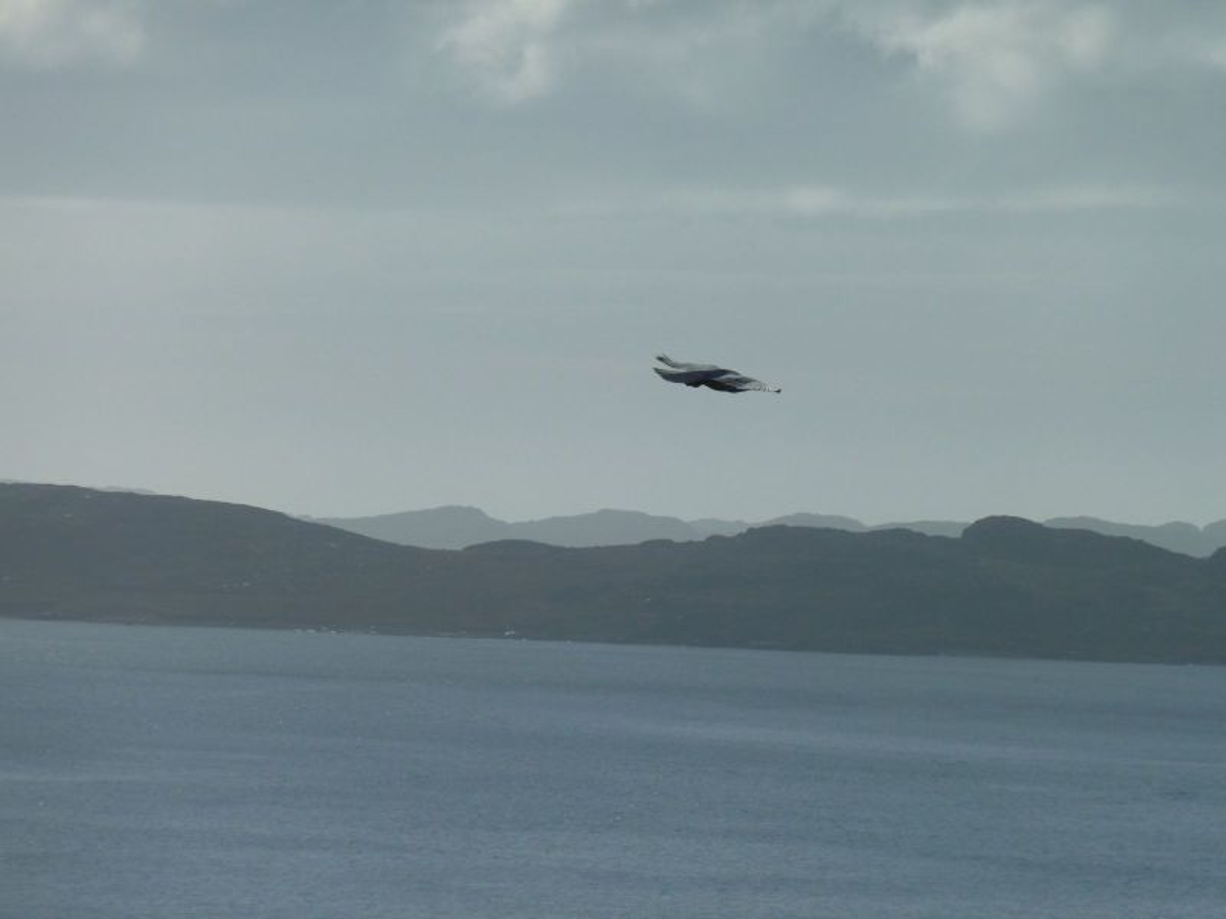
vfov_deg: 5.0
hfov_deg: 6.6
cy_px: 460
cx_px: 613
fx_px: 10625
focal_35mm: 300
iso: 80
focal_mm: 49.2
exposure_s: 1/2000
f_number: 6.3
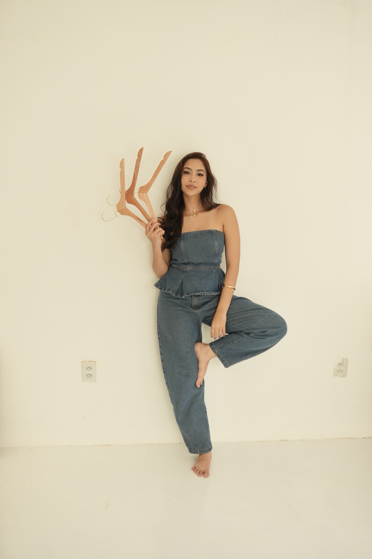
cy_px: 280
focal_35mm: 35
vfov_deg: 54.4
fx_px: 542
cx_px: 186
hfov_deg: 37.9
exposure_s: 1/500
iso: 400
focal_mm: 35
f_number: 2
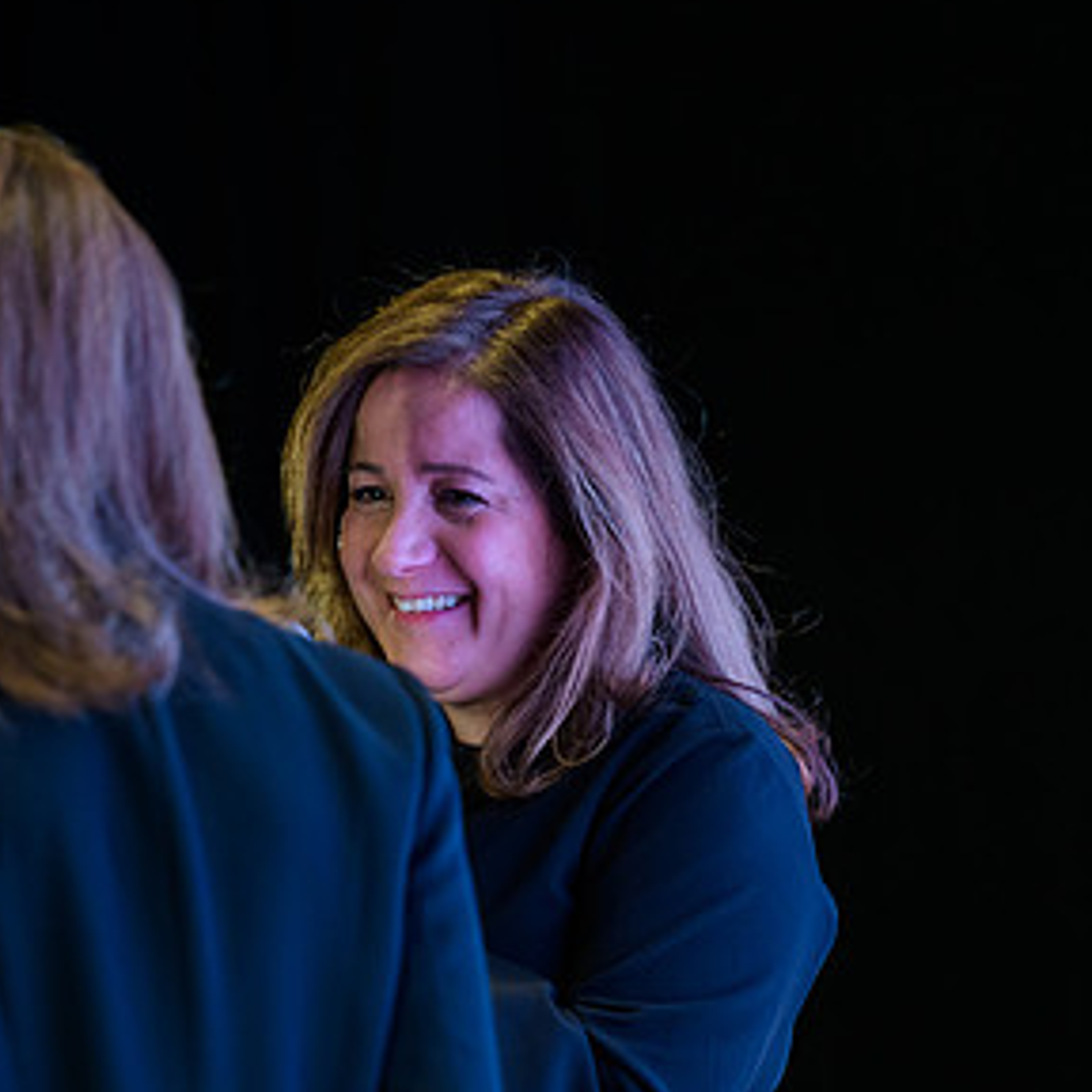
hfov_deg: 5.5
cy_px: 555
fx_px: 11314
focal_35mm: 317
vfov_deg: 5.5
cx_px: 315
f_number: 3.2
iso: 1250
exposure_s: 1/200
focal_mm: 185
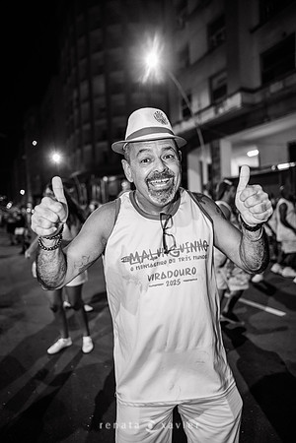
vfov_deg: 73.7
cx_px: 148
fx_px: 296
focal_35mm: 24
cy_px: 222
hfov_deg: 53.1
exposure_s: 1/200
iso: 2500
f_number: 1.8
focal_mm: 24
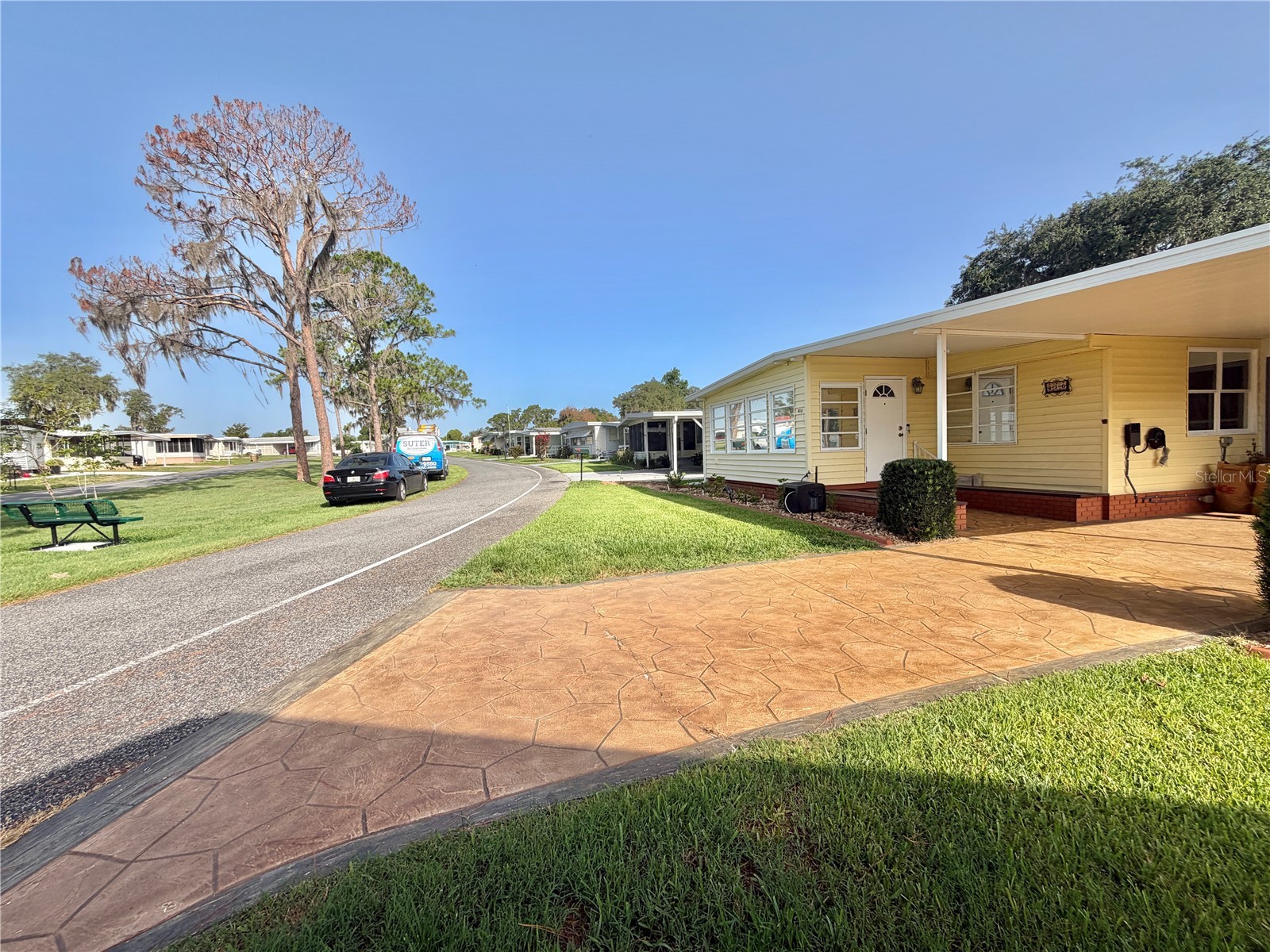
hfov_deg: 102.1
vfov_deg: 85.7
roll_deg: +1.7
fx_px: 514
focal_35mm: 14
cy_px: 476
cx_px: 635
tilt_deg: -3.5
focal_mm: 2.22
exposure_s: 1/770
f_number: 2.2
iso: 25
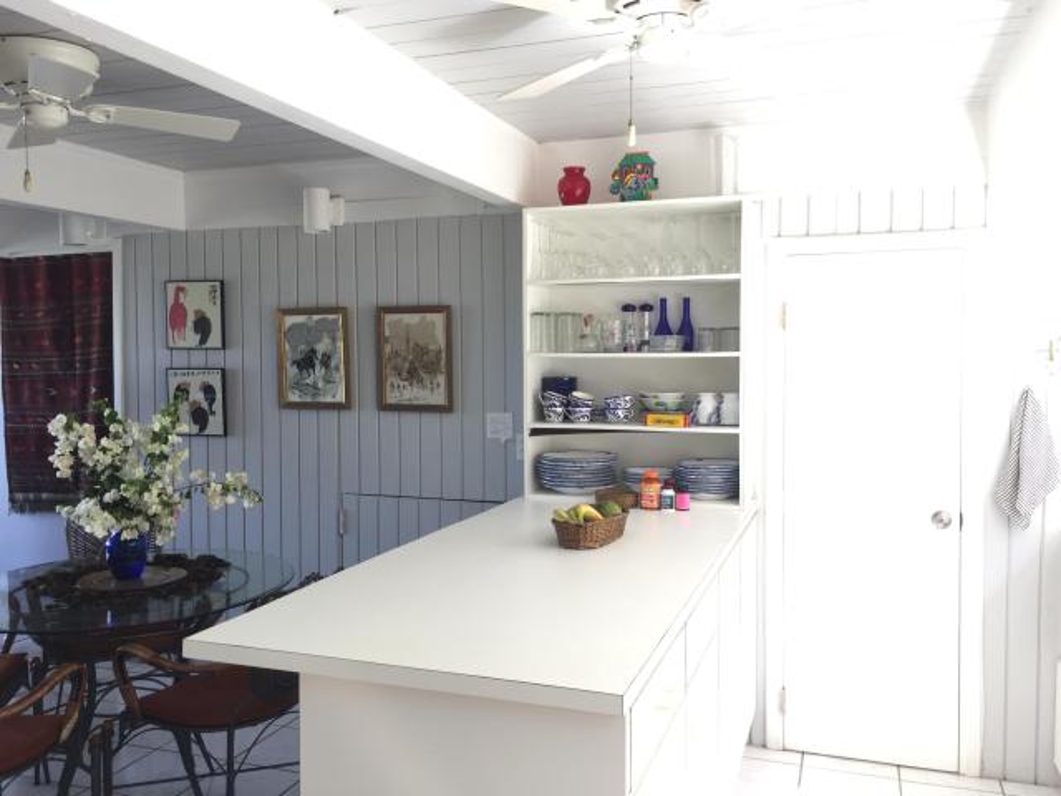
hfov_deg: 61.7
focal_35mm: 29
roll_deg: -1.2
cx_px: 530
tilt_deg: -1.5
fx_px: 889
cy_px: 398
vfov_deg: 48.2
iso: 32
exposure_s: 1/30
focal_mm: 4.15
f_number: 2.2
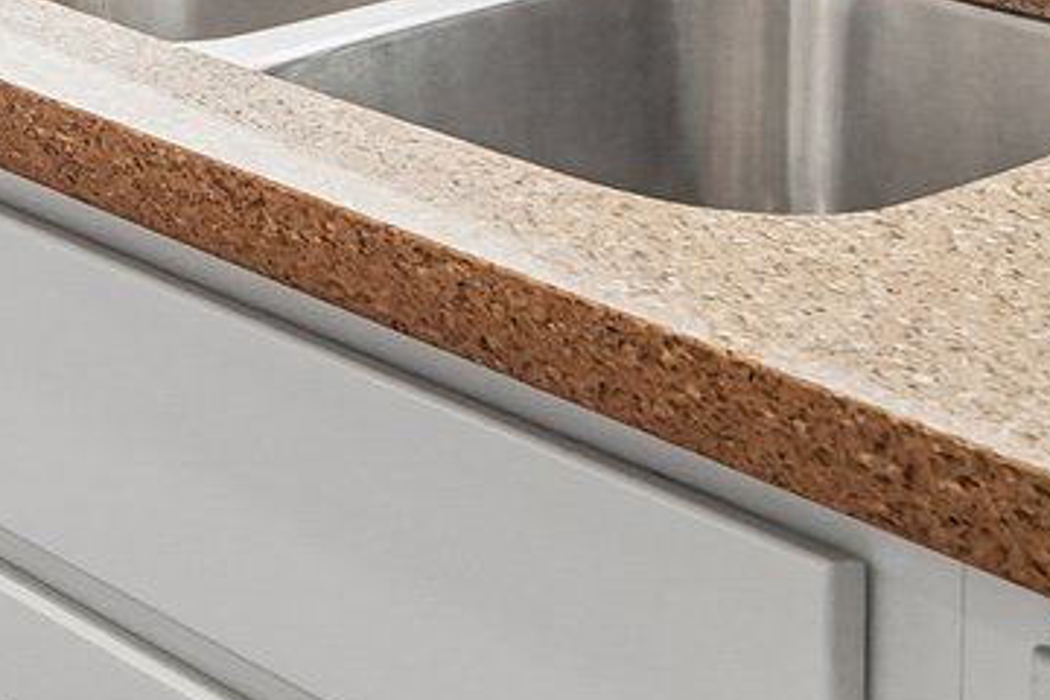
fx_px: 2654
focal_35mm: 91
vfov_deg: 12.9
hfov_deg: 18.5
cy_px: -745
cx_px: -729
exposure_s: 1/160
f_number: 8
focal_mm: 16
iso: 1600
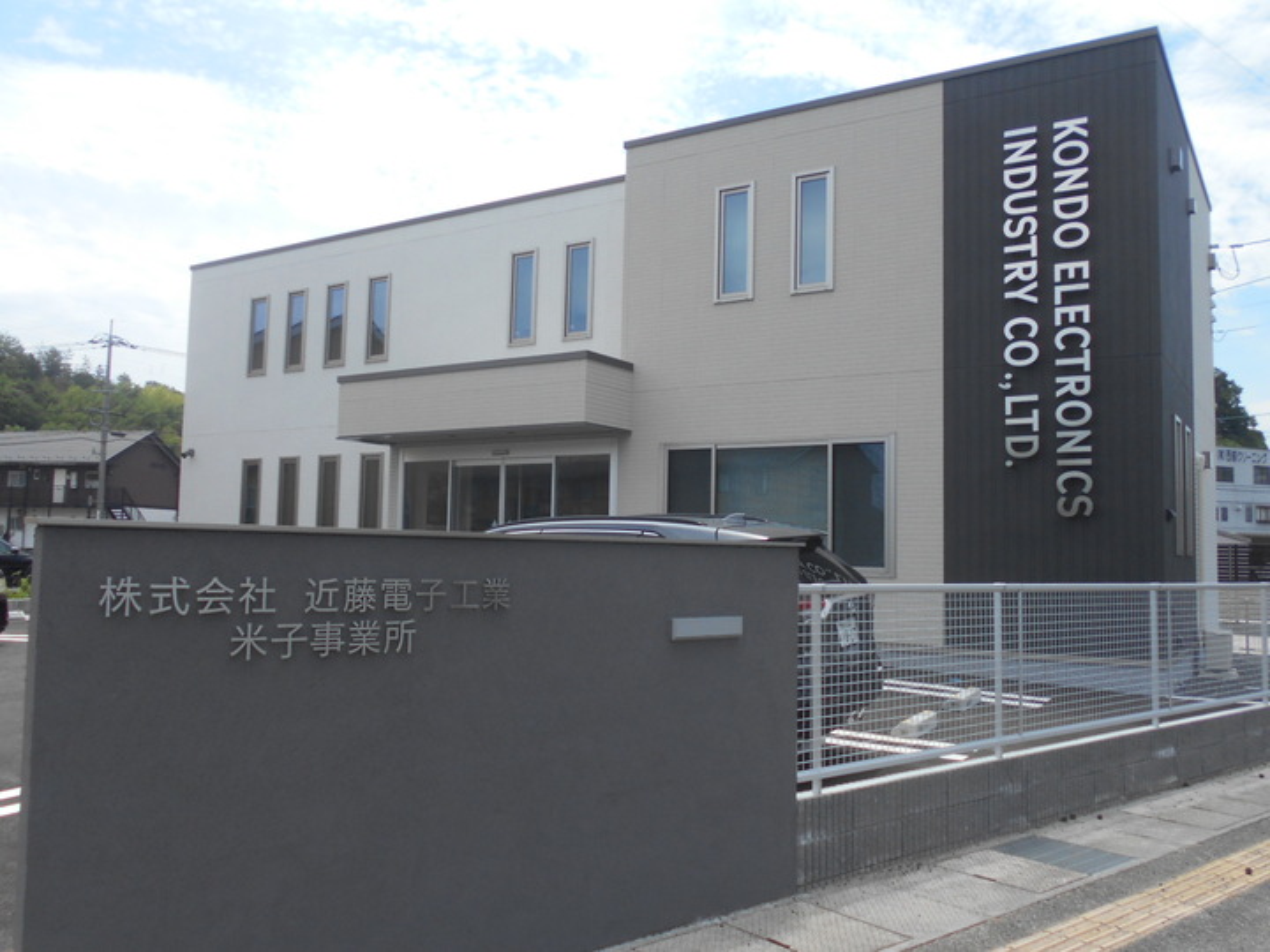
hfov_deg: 60.0
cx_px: 635
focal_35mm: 30
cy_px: 476
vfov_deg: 46.8
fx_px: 1101
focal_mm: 5.1
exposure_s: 1/800
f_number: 3.4
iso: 80
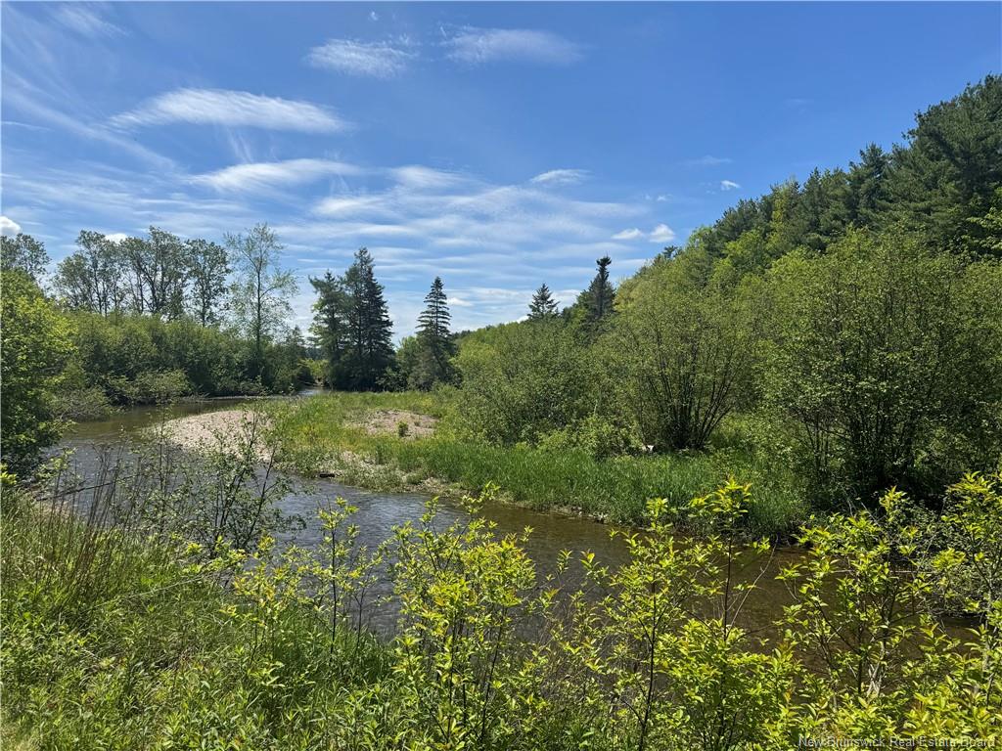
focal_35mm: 24
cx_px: 501
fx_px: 695
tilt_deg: +1.1
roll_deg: -2.6
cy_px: 376
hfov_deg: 71.6
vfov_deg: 56.8
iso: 80
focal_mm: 6.76
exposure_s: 1/5814
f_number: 1.78
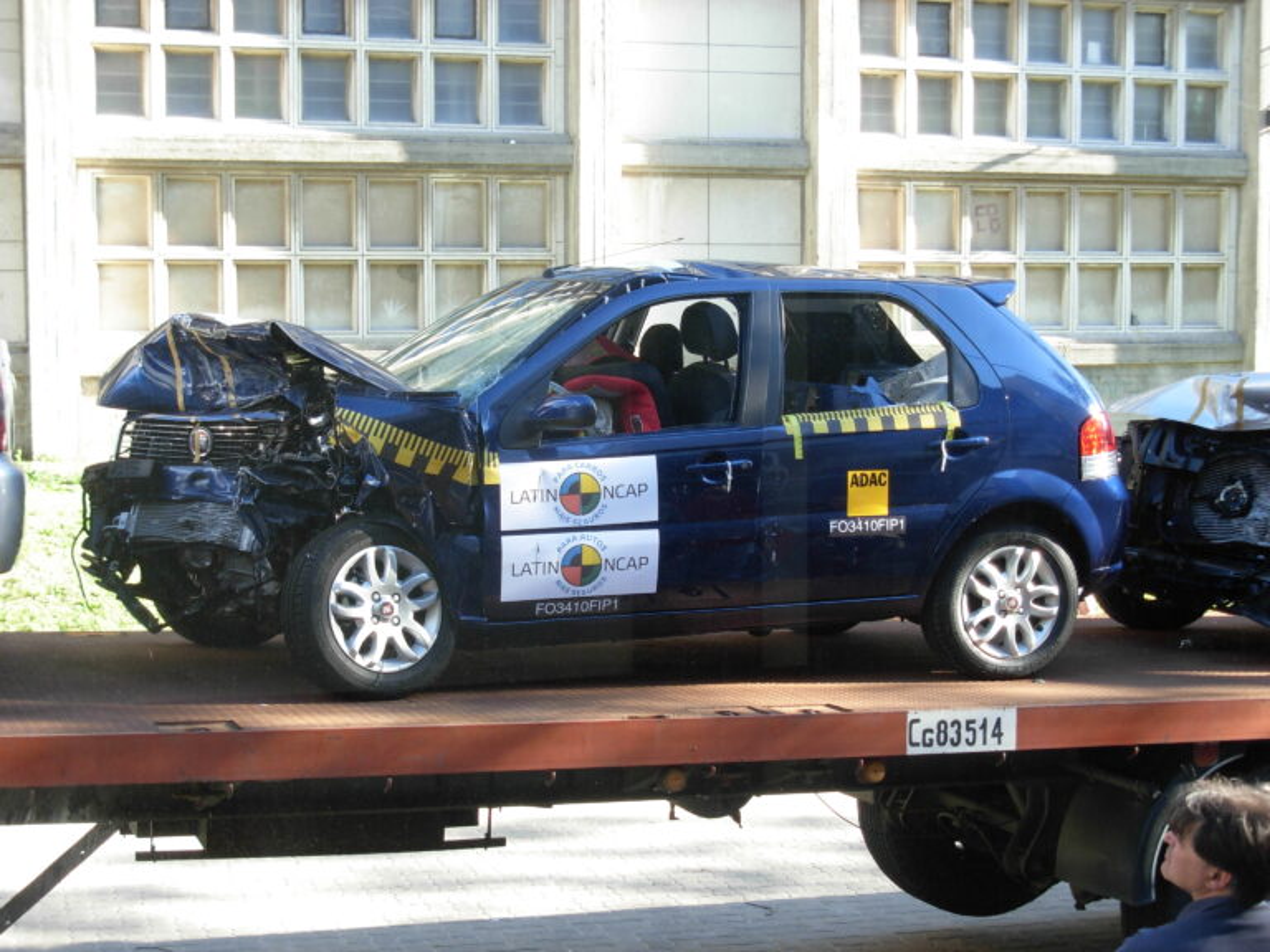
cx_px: 635
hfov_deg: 30.3
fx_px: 2348
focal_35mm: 64
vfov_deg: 22.9
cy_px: 476
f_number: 3.4
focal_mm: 10.5
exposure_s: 1/62.1
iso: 79
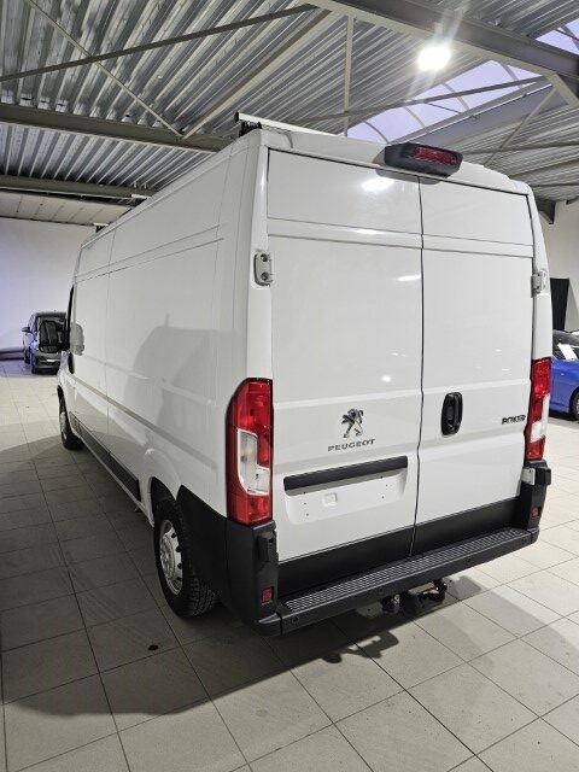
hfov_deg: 58.9
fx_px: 513
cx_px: 290
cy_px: 386
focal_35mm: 23
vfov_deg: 73.9
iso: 200
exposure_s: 1/142
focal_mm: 6.3
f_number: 1.7
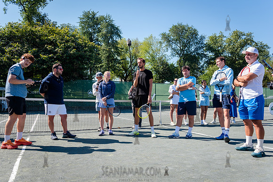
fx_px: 212
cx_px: 136
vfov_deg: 46.4
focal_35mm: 28
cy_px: 91
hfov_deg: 65.5
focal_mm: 28
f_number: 4
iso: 200
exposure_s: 1/640
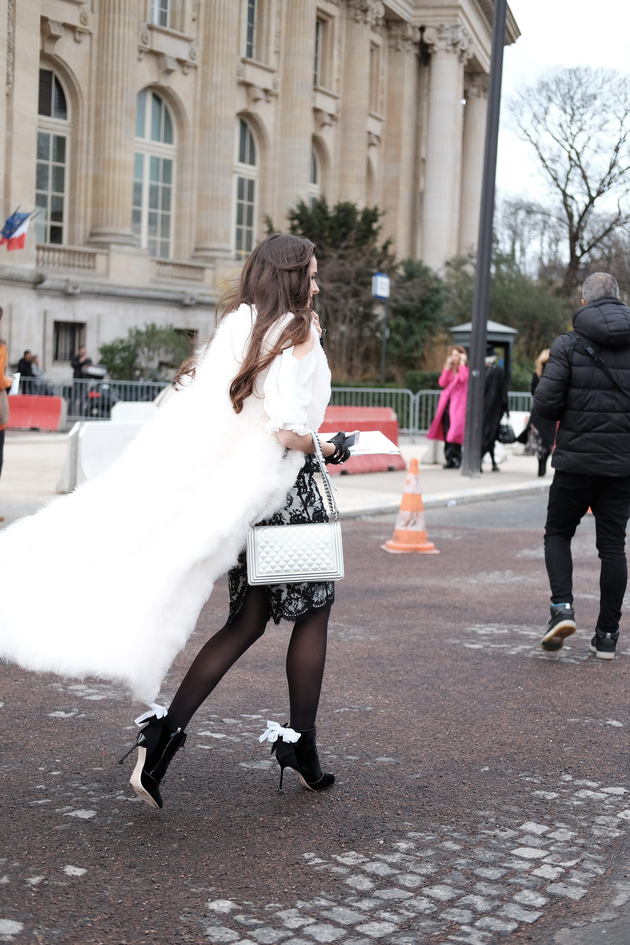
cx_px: 315
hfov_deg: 25.5
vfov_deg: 37.5
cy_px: 472
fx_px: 1391
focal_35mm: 53
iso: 640
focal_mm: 35
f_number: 2
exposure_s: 1/4000
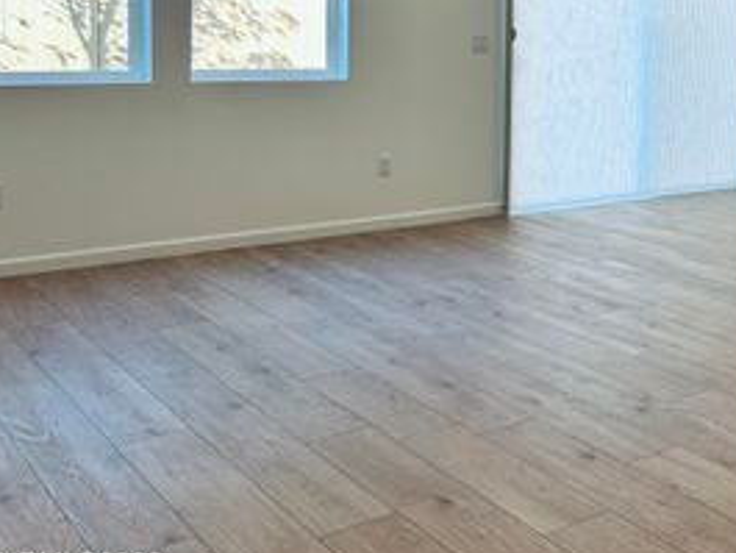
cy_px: 90
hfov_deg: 36.4
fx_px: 1042
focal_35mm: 49
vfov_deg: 28.9
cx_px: 667
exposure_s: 1/120
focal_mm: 5.7
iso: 50
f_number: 1.5
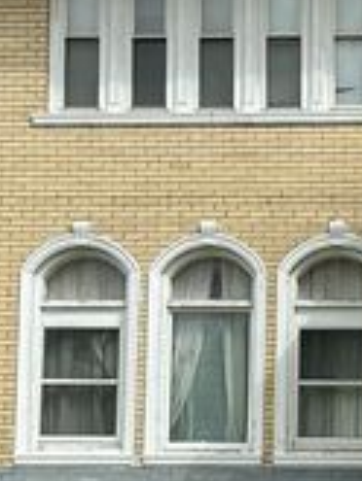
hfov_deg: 14.9
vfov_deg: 20.1
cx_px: 382
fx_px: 1351
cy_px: 343
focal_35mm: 97
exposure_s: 1/6211
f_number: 1.78
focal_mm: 6.86
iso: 80
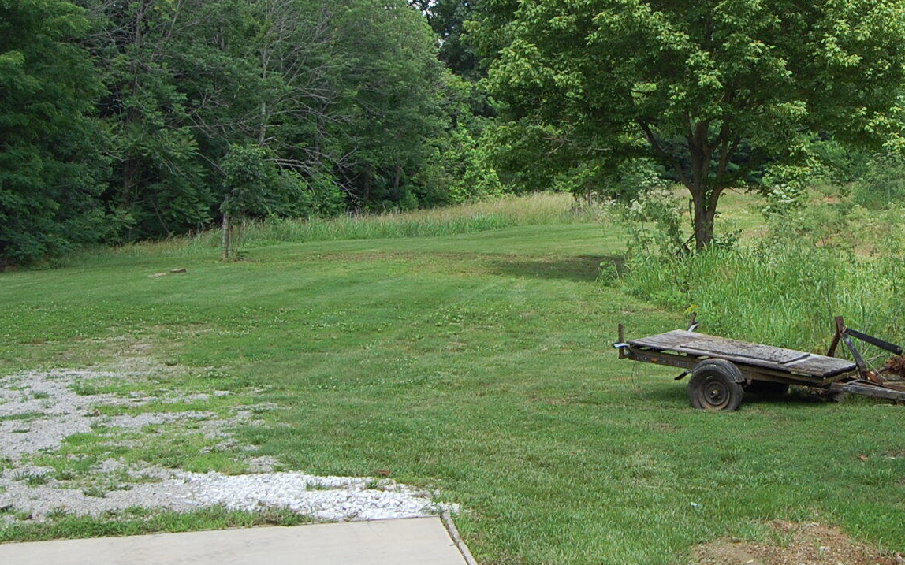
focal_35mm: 54
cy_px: 164
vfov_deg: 23.8
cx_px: 734
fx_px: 1332
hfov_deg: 36.2
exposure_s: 1/200
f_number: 7.1
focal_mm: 18
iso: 200
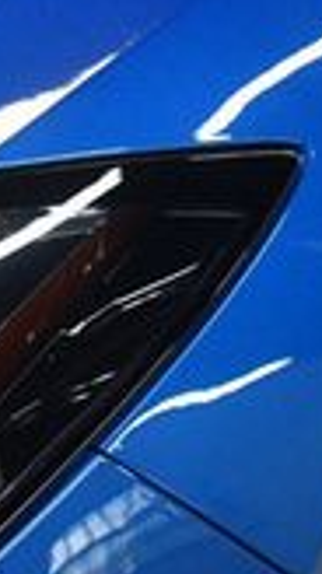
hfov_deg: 6.0
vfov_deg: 11.6
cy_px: 595
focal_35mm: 184
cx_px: -693
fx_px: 2799
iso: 1800
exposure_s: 1/125
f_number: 4
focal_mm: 30
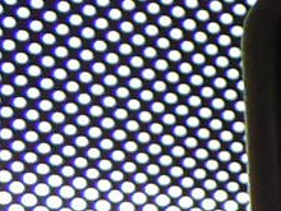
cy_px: 440
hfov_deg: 9.0
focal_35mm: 182
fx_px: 1477
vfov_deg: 7.8
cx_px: 814
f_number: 3
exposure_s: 1/100
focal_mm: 4.5
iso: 80
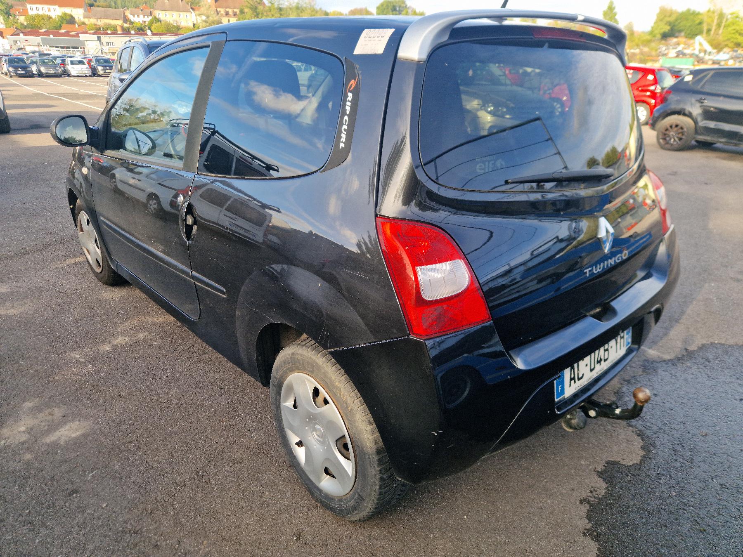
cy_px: 278
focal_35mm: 23
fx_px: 494
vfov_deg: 58.9
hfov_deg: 73.9
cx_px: 372
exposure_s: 1/270
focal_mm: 5.4
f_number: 1.8
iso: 50
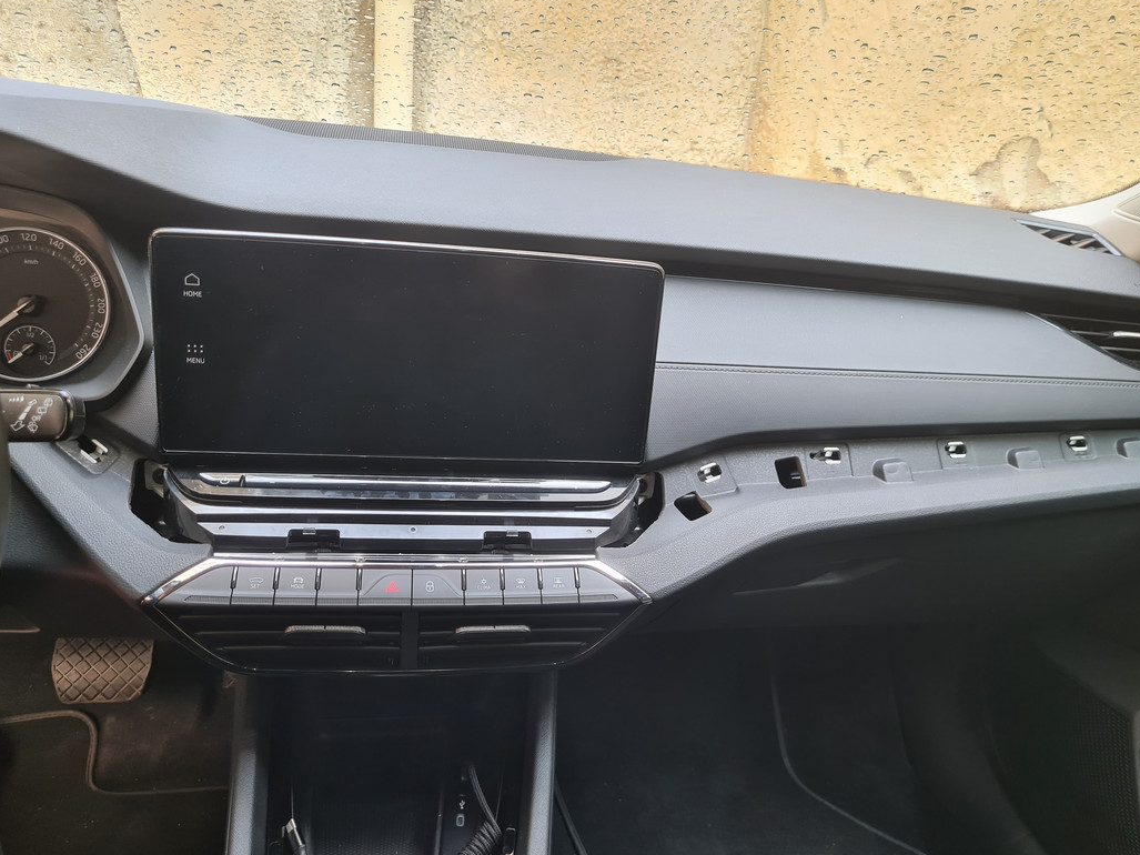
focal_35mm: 27
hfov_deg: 65.3
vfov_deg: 51.3
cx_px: 573
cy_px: 437
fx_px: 889
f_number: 1.8
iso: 64
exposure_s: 1/50
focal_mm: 5.4
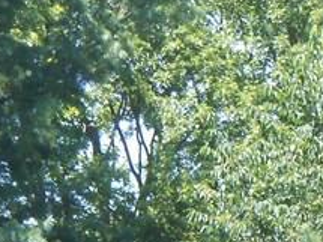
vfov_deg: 2.9
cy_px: 516
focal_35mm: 501
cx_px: 470
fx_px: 4672
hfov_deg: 3.9
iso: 80
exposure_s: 1/100
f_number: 5
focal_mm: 18.7
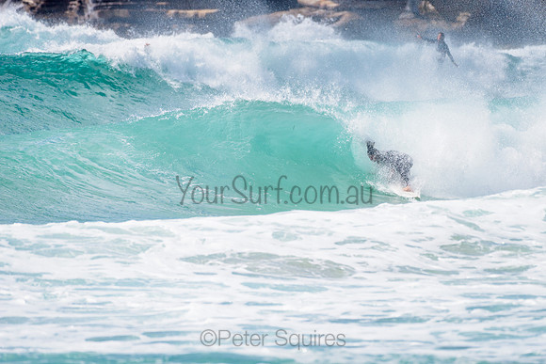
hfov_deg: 3.4
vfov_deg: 2.2
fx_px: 9301
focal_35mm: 613
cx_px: 332
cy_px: 141
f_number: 5.6
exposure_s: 1/2000
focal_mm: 500
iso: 125
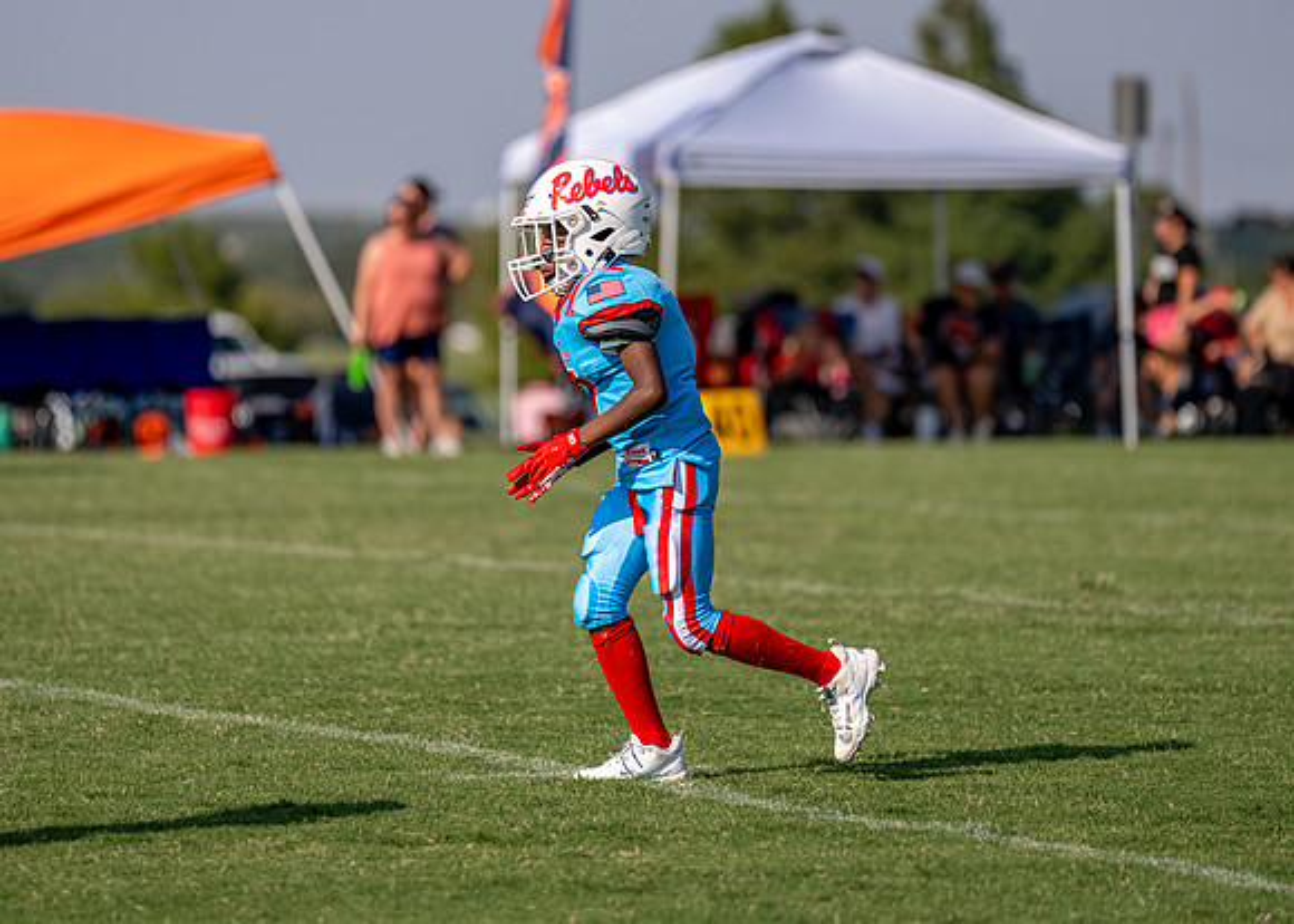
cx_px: 628
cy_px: 364
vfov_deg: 5.5
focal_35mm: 261
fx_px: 9608
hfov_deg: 7.7
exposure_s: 1/2500
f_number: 2.8
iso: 125
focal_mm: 200
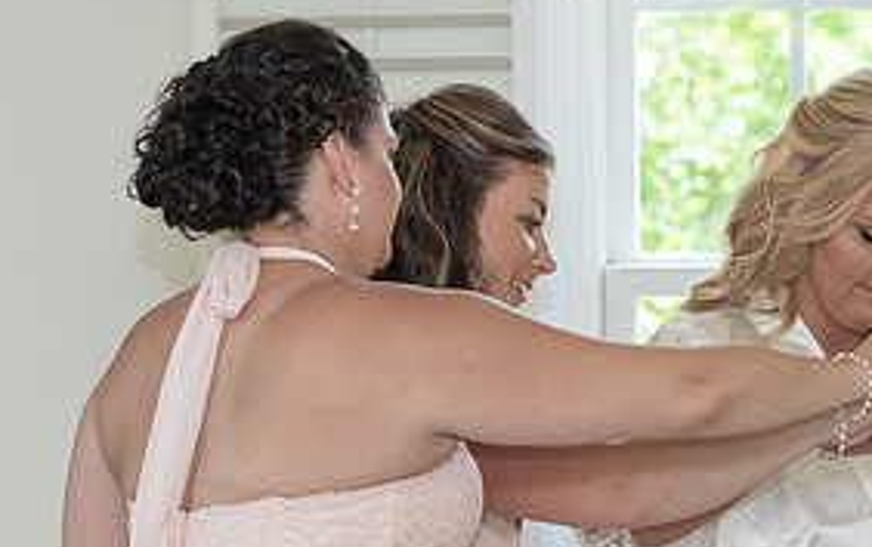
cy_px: 381
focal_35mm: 222
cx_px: 861
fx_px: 5282
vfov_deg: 5.9
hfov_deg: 9.4
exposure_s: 1/200
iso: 800
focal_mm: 90
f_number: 5.6
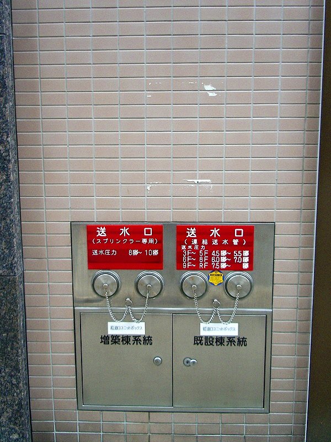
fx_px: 446
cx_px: 166
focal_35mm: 35
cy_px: 221
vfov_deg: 52.6
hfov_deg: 40.7
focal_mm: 5.8
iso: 160
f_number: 2.6
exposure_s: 1/100
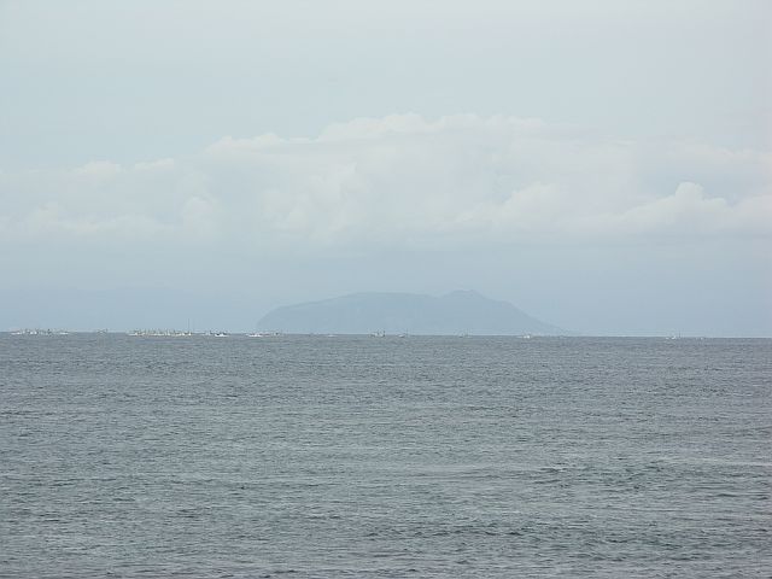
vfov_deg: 7.4
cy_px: 290
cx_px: 386
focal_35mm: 200
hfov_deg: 9.9
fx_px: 4460
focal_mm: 50.8
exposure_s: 1/400
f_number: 5
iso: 50
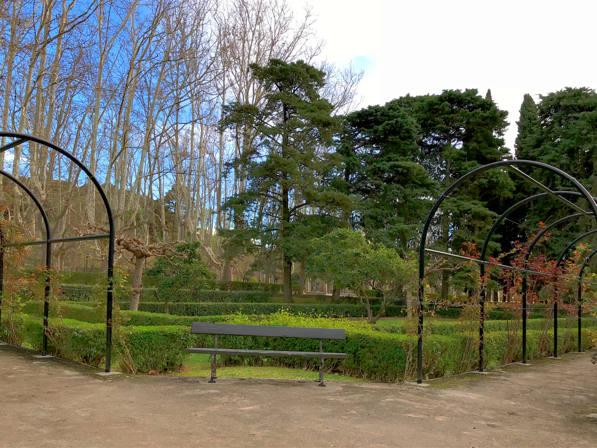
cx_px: 298
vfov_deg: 49.7
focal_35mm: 28
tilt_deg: +6.3
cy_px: 224
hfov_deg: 63.4
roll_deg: -2.6
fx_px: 483
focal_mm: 3.99
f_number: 1.8
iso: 20
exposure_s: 1/517
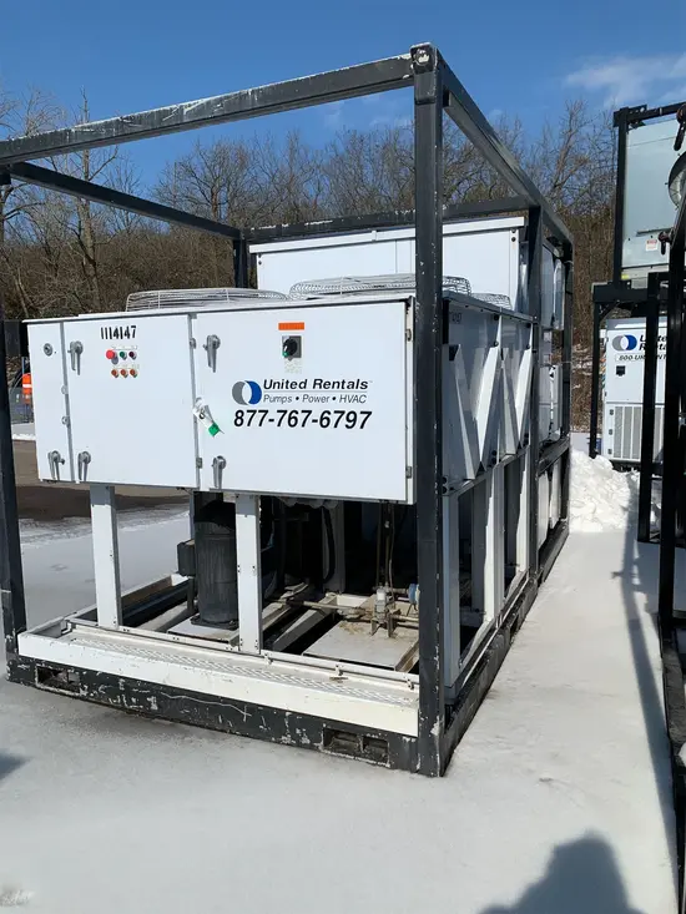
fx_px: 687
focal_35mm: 26
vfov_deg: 67.3
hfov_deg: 53.1
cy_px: 457
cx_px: 343
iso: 25
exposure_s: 1/7407
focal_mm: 4.25
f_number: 1.8
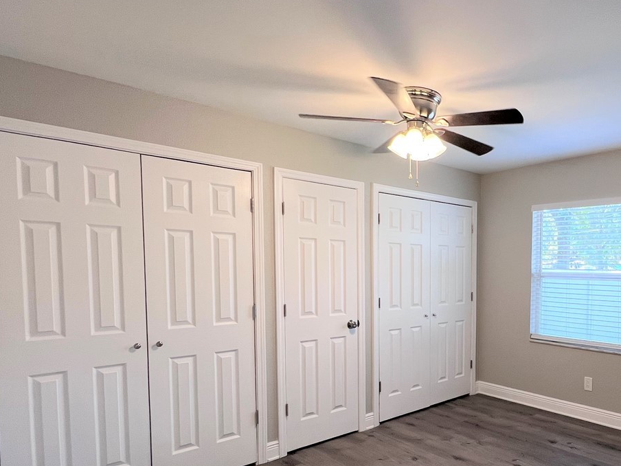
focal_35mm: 23
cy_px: 294
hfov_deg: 67.5
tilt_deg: -4.2
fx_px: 413
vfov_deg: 58.1
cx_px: 490
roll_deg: -0.4
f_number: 1.8
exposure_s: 1/120
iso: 125
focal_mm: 1.57
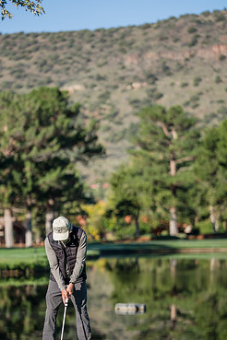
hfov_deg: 7.6
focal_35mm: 180
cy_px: 204
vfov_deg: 11.4
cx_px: 99
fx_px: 1702
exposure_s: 1/3200
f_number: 2.8
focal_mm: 147.5
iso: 400
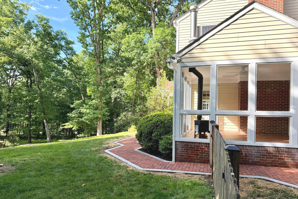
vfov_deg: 51.2
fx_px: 207
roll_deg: -1.4
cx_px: 149
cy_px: 109
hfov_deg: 71.5
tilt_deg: +0.9
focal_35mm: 25
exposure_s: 1/931
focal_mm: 6.76
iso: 100
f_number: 1.78
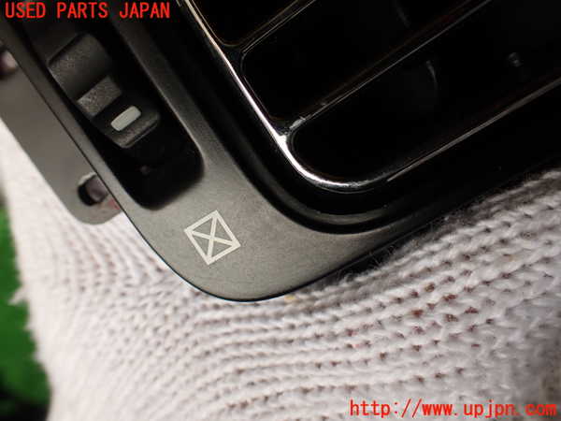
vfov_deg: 46.8
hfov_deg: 60.0
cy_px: 210
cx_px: 280
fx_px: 486
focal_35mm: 30
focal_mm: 5.4
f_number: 3.2
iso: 100
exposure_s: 1/60
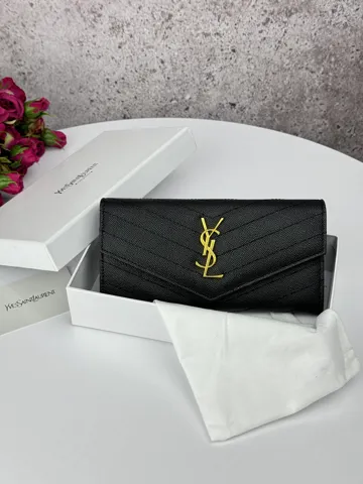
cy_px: 242
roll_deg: +0.8
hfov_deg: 30.3
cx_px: 182
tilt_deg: -41.3
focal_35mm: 48
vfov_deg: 39.7
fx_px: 671
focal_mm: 6.76
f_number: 1.78
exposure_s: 1/495
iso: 64
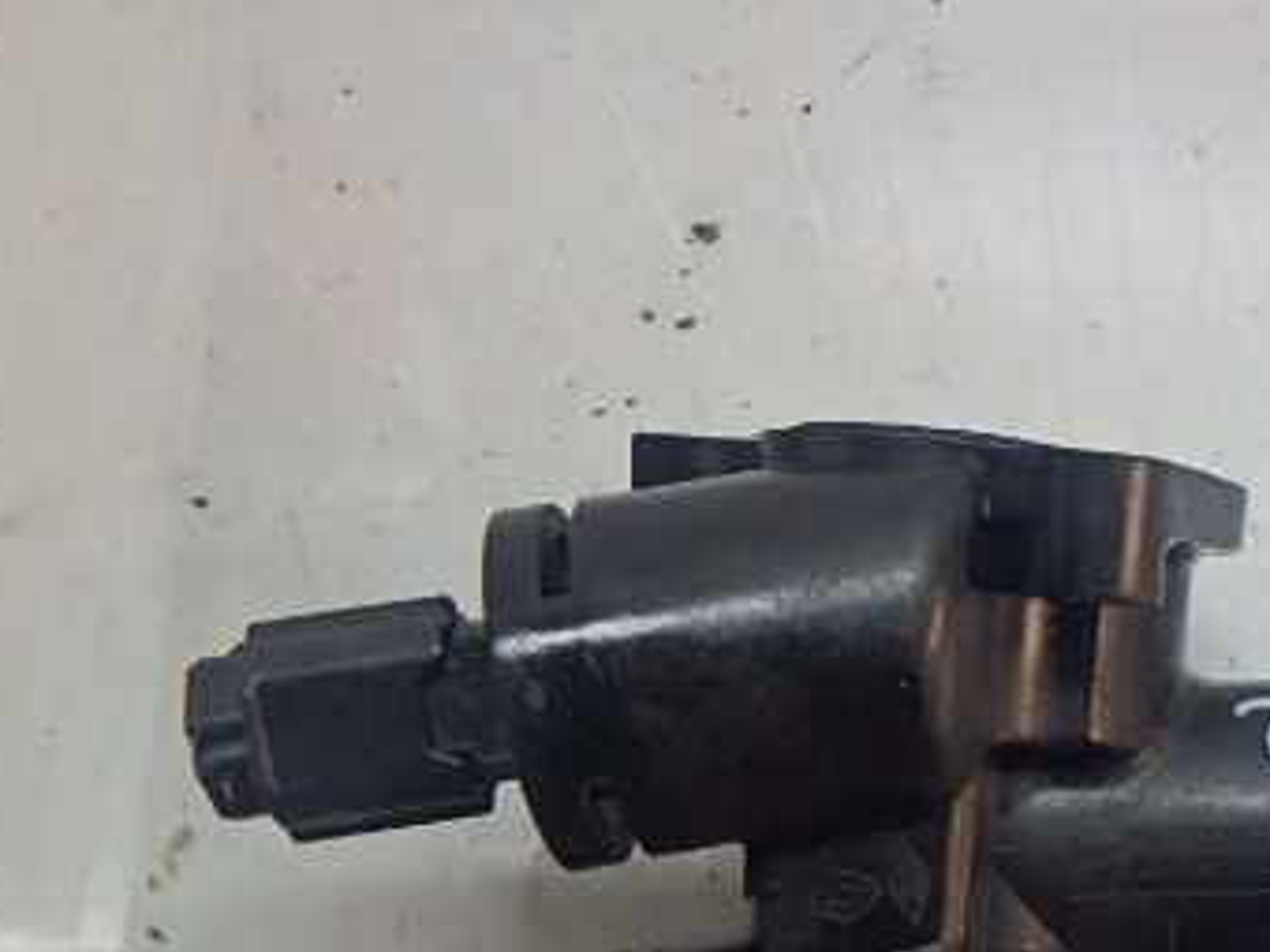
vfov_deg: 28.6
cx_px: 1109
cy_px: 836
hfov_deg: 36.8
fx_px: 1798
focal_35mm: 49
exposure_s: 1/30
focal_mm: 4.7
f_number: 4.3
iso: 200
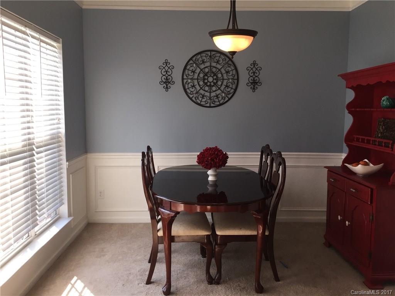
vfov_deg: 48.2
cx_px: 198
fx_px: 331
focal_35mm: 29
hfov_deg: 61.7
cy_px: 148
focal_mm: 4.15
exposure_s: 1/120
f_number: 2.2
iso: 50
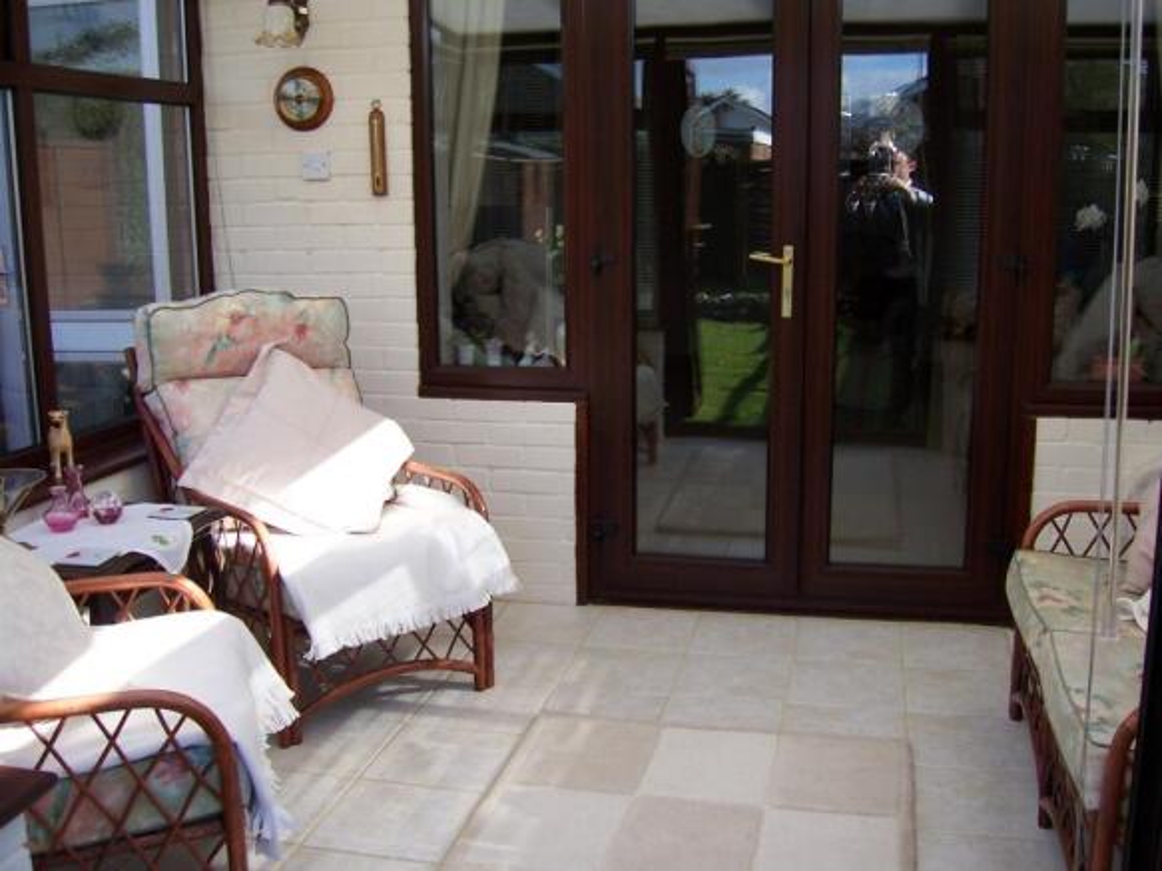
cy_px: 436
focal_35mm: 36
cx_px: 581
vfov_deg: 39.6
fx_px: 1208
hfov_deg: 51.4
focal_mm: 6
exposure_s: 1/350
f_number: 3
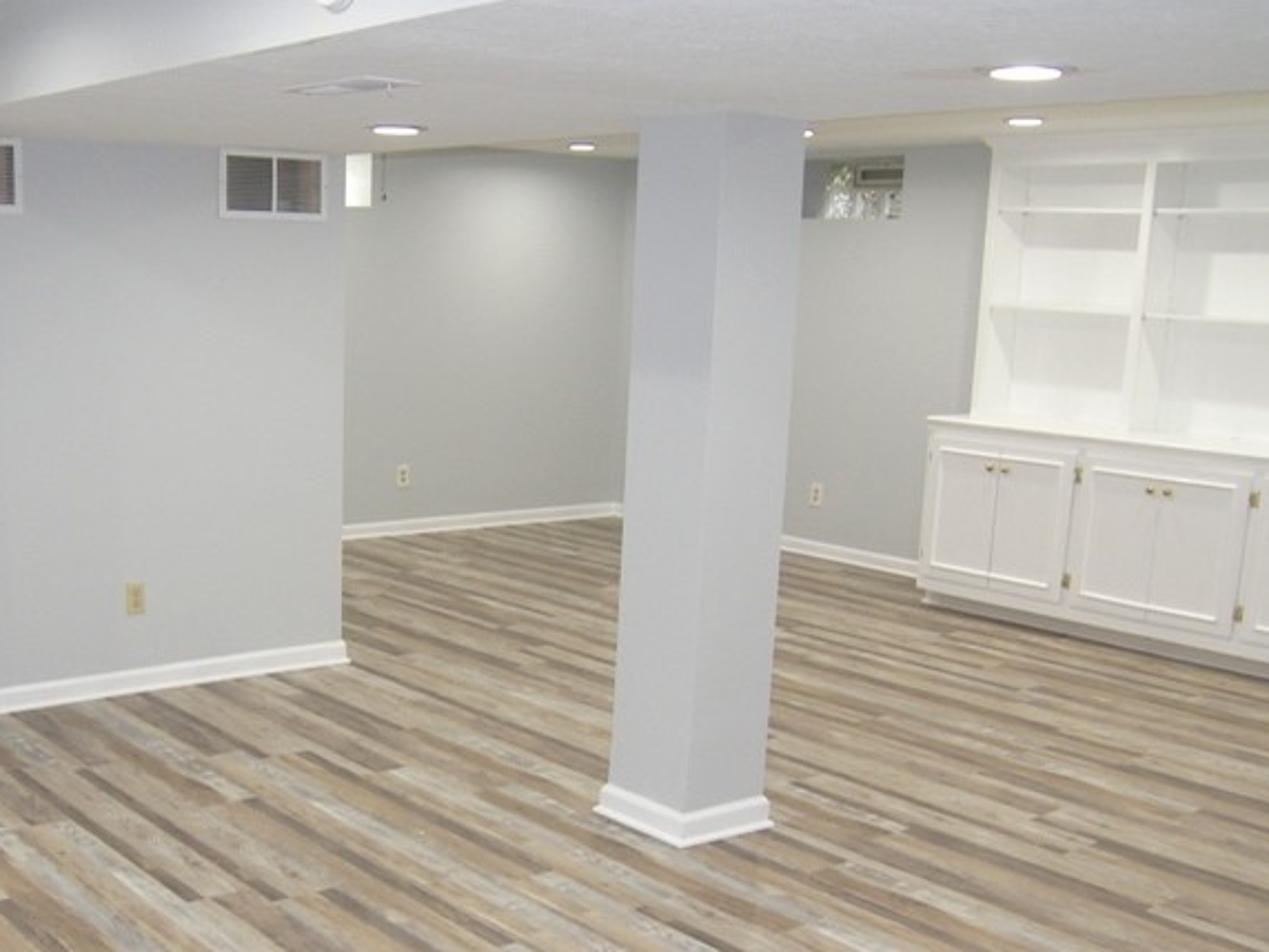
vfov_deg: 33.1
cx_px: 413
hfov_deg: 43.2
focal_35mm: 43
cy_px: 686
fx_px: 1576
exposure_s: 1/30
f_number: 2.8
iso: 80
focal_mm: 5
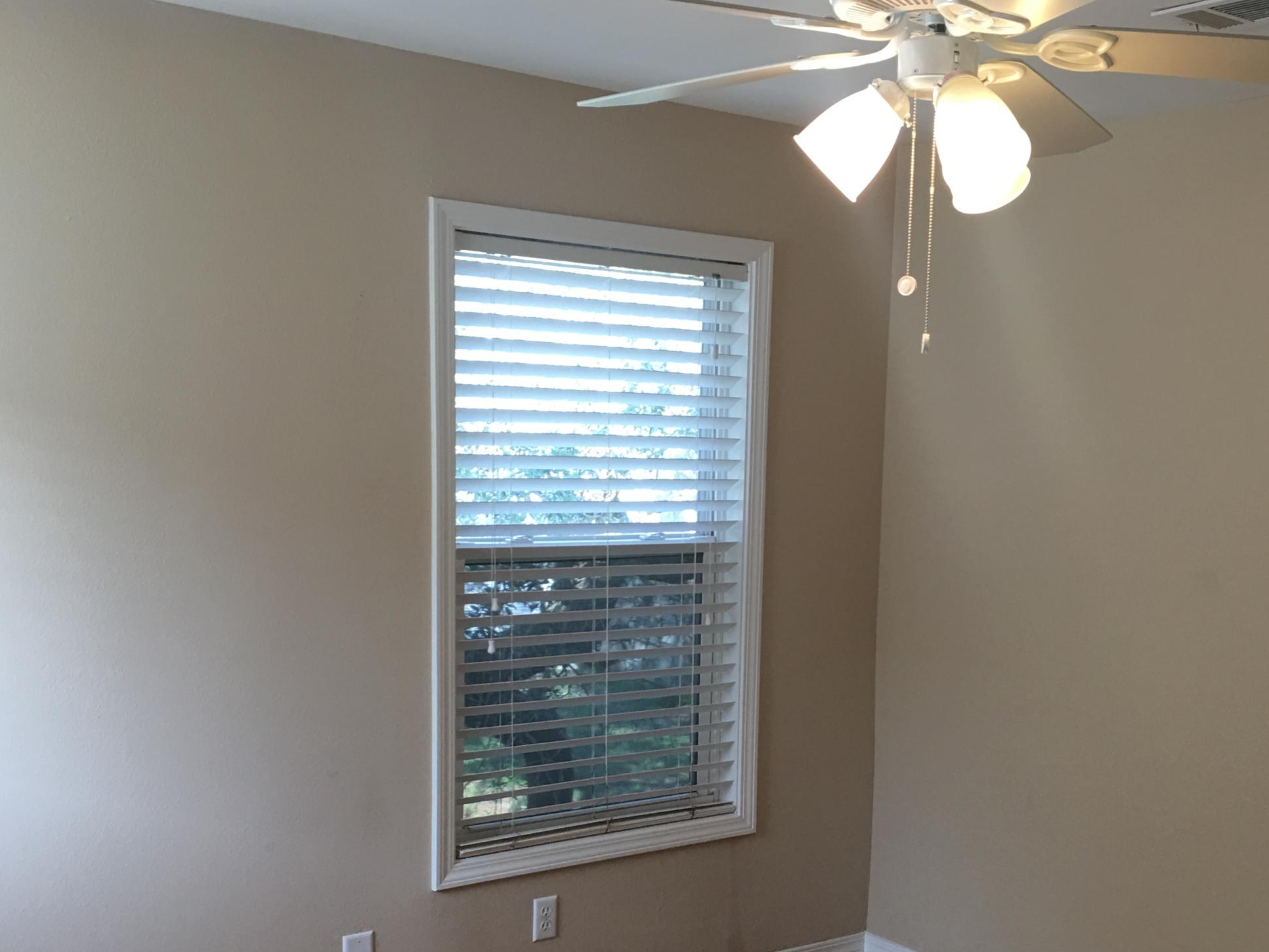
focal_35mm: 45
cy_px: 704
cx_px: 868
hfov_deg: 41.4
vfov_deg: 31.7
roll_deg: -2.4
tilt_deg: -7.9
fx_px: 1650
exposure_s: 1/30
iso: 32
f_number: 2.2
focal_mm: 4.15
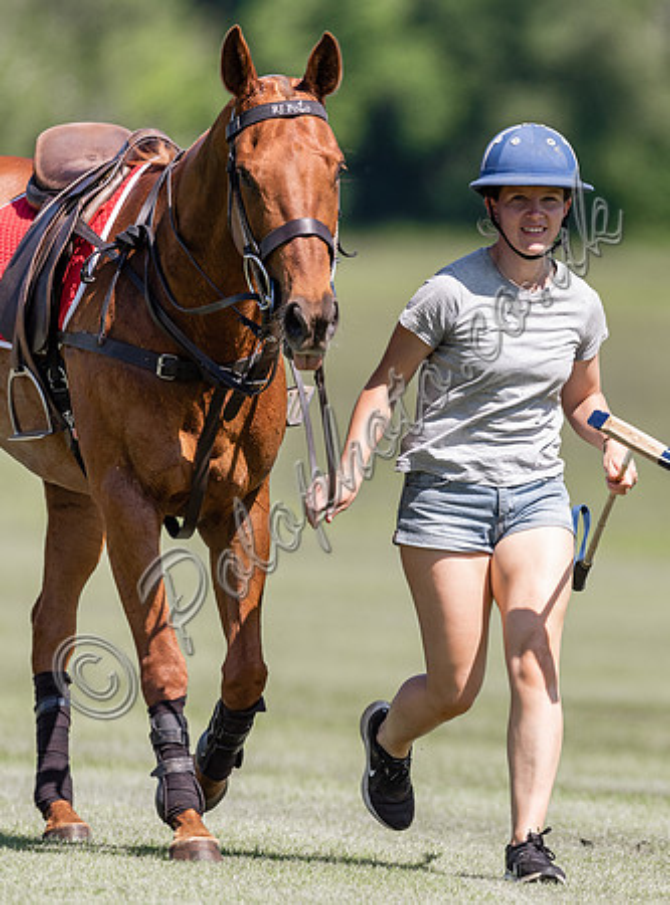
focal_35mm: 747
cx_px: 658
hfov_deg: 2.0
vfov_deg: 2.7
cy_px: 466
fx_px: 19438
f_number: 4
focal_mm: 500
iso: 320
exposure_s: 1/2500
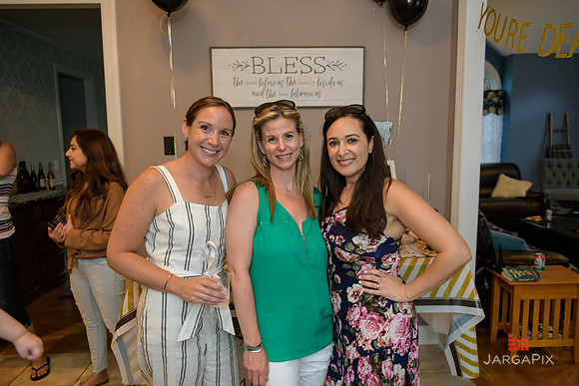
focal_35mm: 27
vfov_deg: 48.0
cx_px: 290
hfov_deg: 67.4
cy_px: 193
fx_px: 434
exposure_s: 1/125
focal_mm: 27
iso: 1250
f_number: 3.2
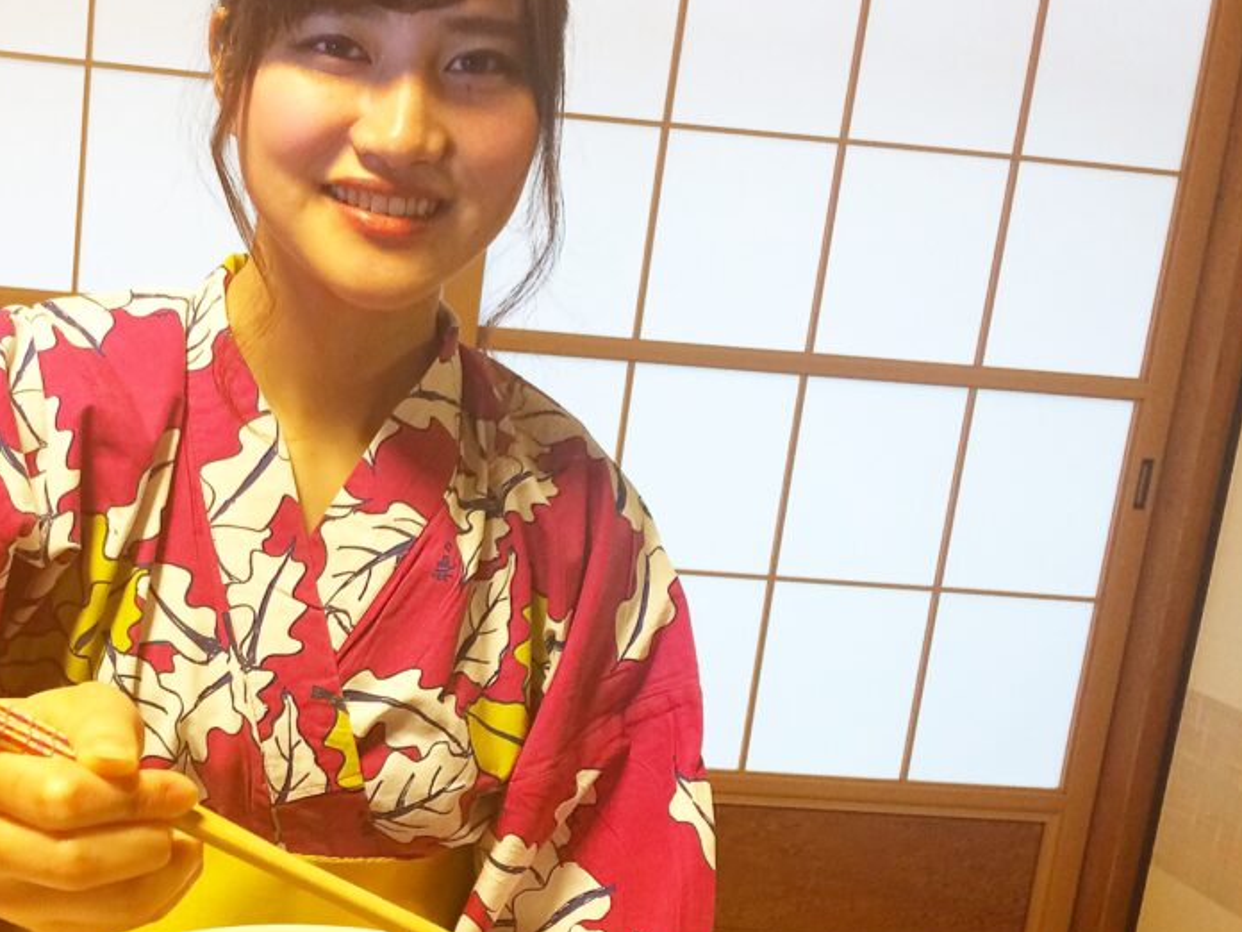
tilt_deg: -13.6
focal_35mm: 50
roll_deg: -4.8
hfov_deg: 36.9
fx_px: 1794
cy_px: 645
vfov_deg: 28.9
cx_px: 253
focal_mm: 4.15
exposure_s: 1/30
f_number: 2.2
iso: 80
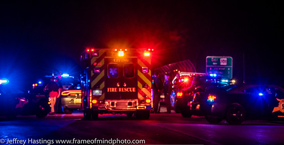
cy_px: 78
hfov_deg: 12.6
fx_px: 1289
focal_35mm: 175
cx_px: 138
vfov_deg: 6.4
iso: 2000
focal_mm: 102
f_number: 4.5
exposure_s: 1/60
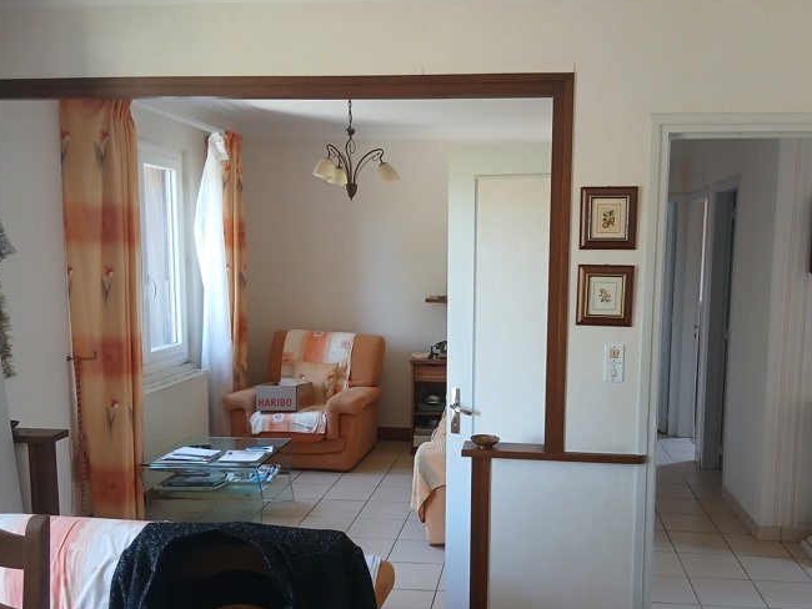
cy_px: 347
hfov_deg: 56.5
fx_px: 751
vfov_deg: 44.1
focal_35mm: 32
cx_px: 472
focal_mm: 3.98
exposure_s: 1/50
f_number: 1.8
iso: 200
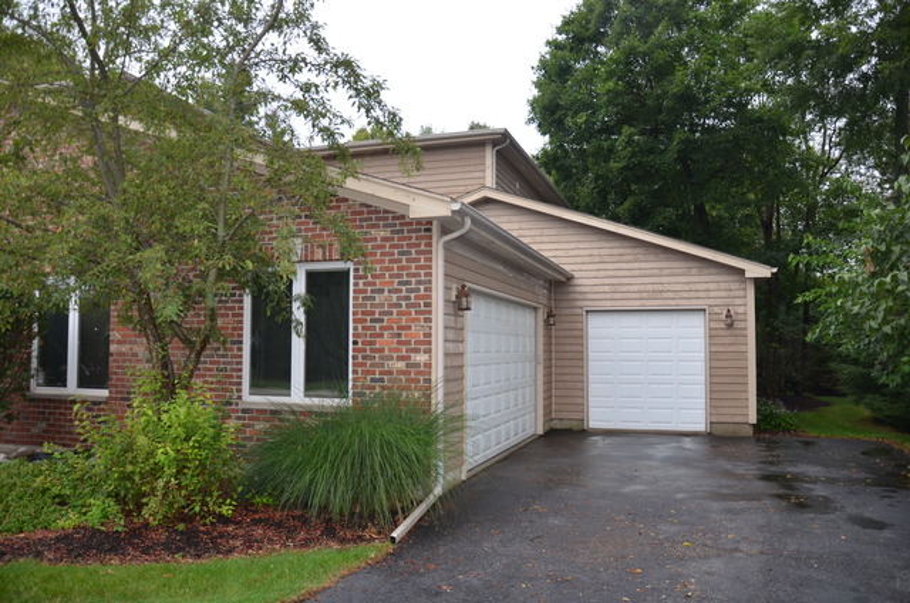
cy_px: 302
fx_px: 681
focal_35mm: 27
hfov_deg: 67.5
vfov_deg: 47.7
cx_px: 455
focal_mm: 18
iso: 200
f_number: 3.5
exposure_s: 1/160
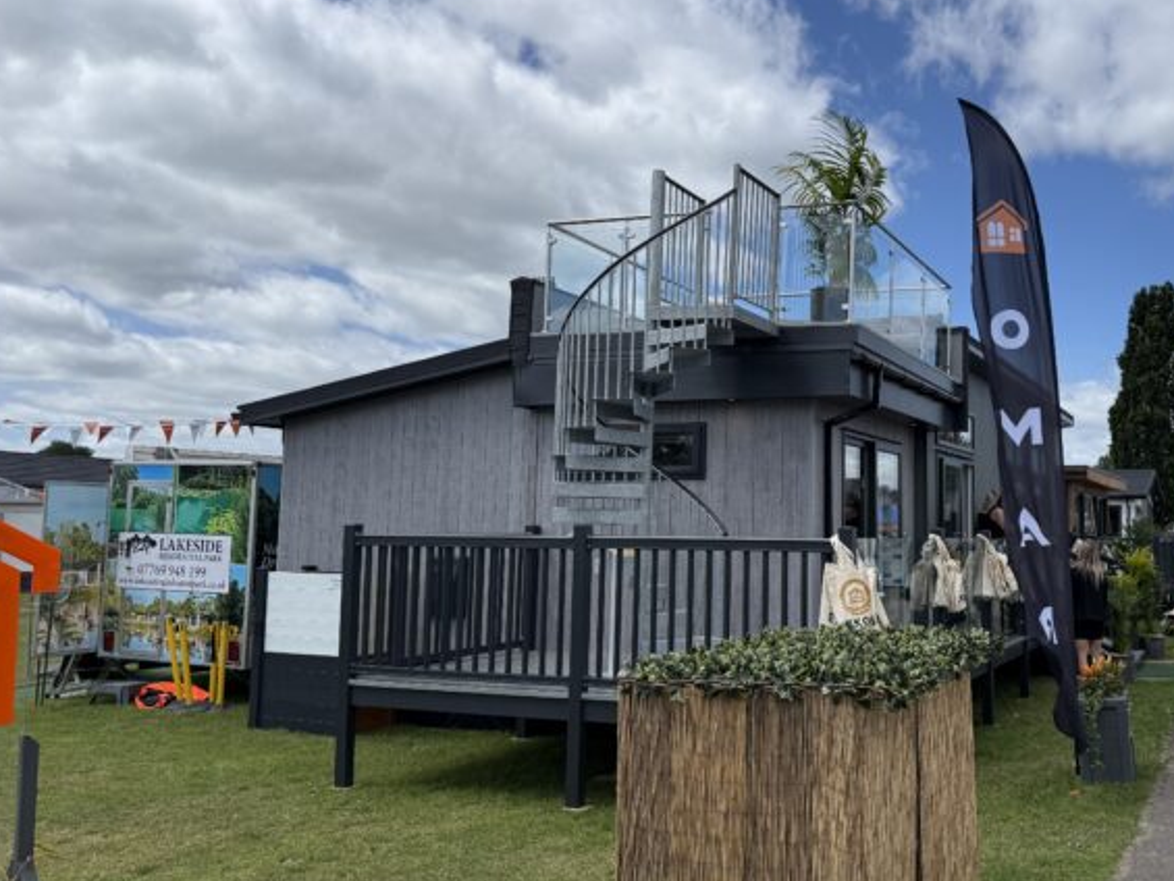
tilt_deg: +6.2
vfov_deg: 41.8
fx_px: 1153
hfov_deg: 52.7
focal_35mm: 34
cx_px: 804
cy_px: 424
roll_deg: -1.4
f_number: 1.78
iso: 80
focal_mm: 6.76
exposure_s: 1/7353
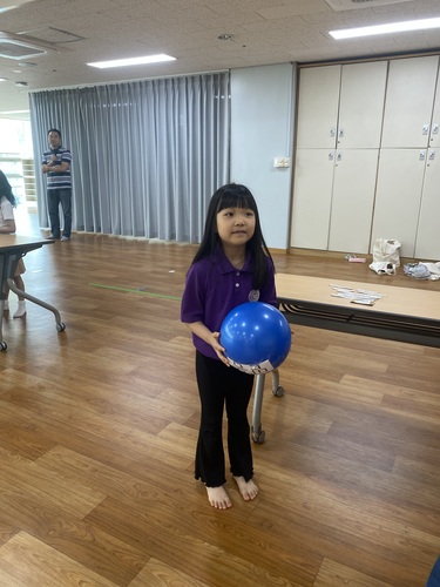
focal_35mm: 26
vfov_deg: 67.3
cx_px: 220
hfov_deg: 53.1
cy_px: 294
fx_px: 441
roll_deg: -0.5
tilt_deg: -15.3
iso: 100
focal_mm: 4.25
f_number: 1.8
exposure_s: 1/60
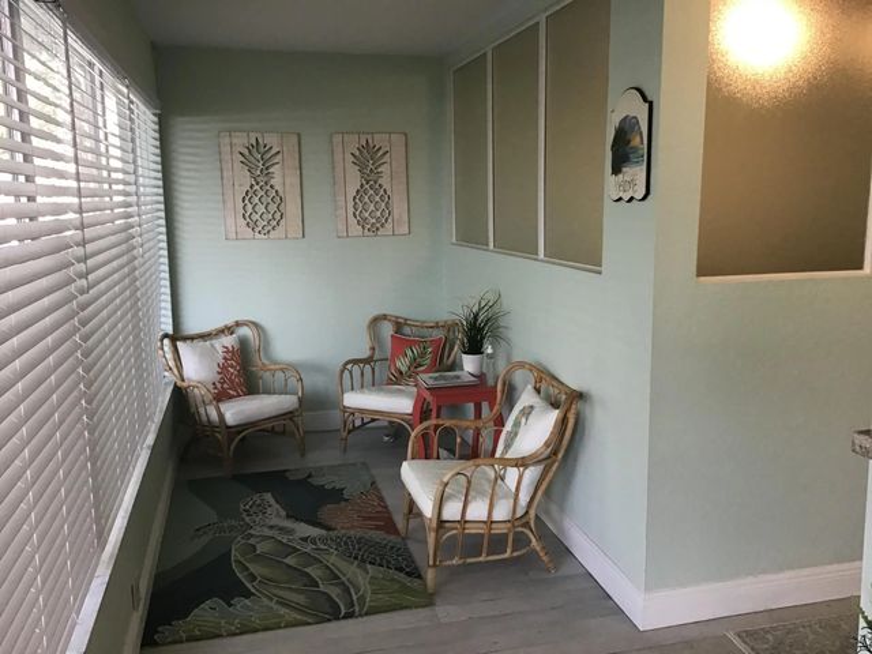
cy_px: 327
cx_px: 436
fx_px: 781
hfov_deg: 58.4
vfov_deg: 45.4
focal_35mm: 31
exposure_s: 1/30
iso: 100
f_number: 2.4
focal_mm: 3.3
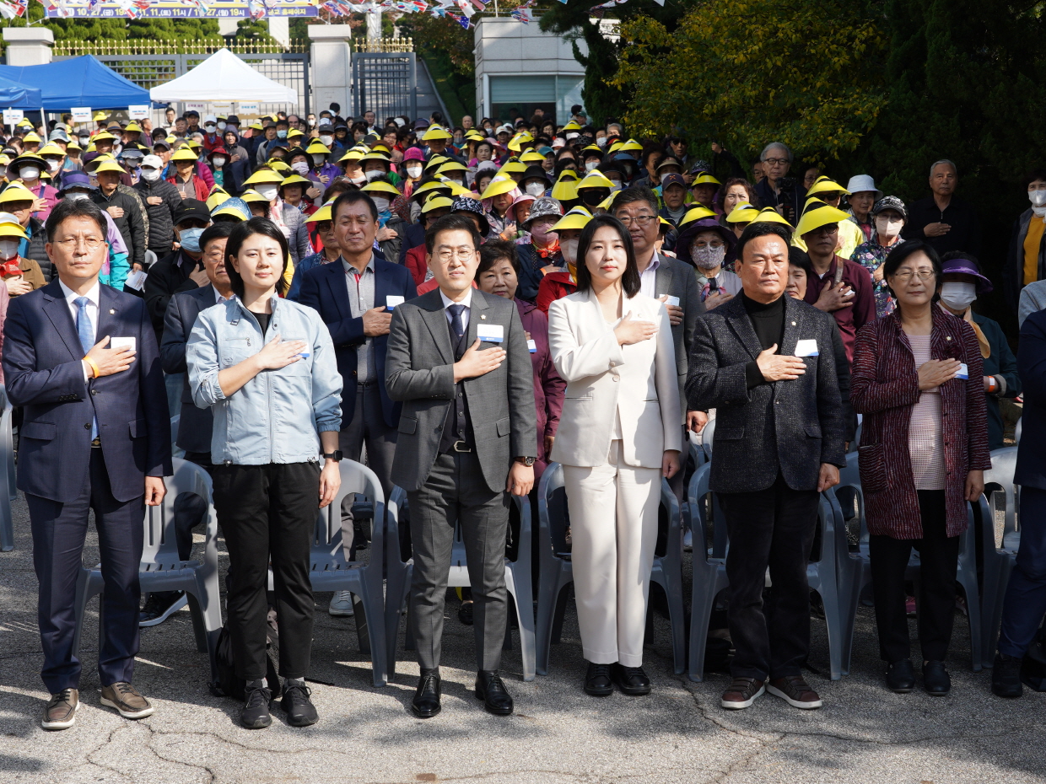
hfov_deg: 32.2
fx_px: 1813
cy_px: 384
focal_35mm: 60
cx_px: 530
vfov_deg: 24.4
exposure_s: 1/200
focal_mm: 43
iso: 100
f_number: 7.1
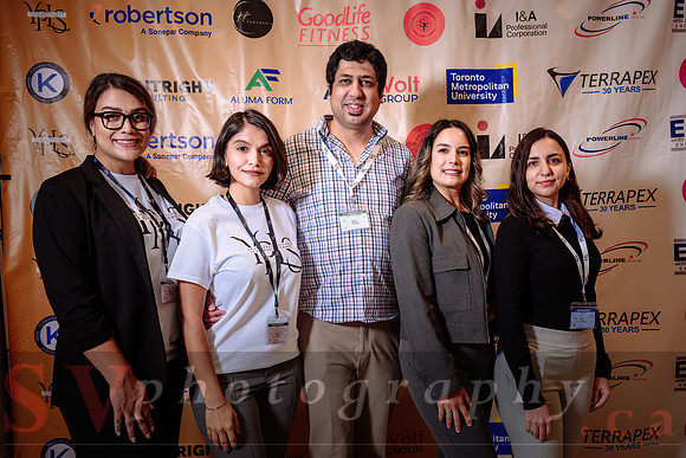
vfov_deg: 36.8
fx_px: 688
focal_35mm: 36
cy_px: 255
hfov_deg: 52.7
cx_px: 406
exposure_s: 1/200
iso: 640
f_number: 4
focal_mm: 30.5
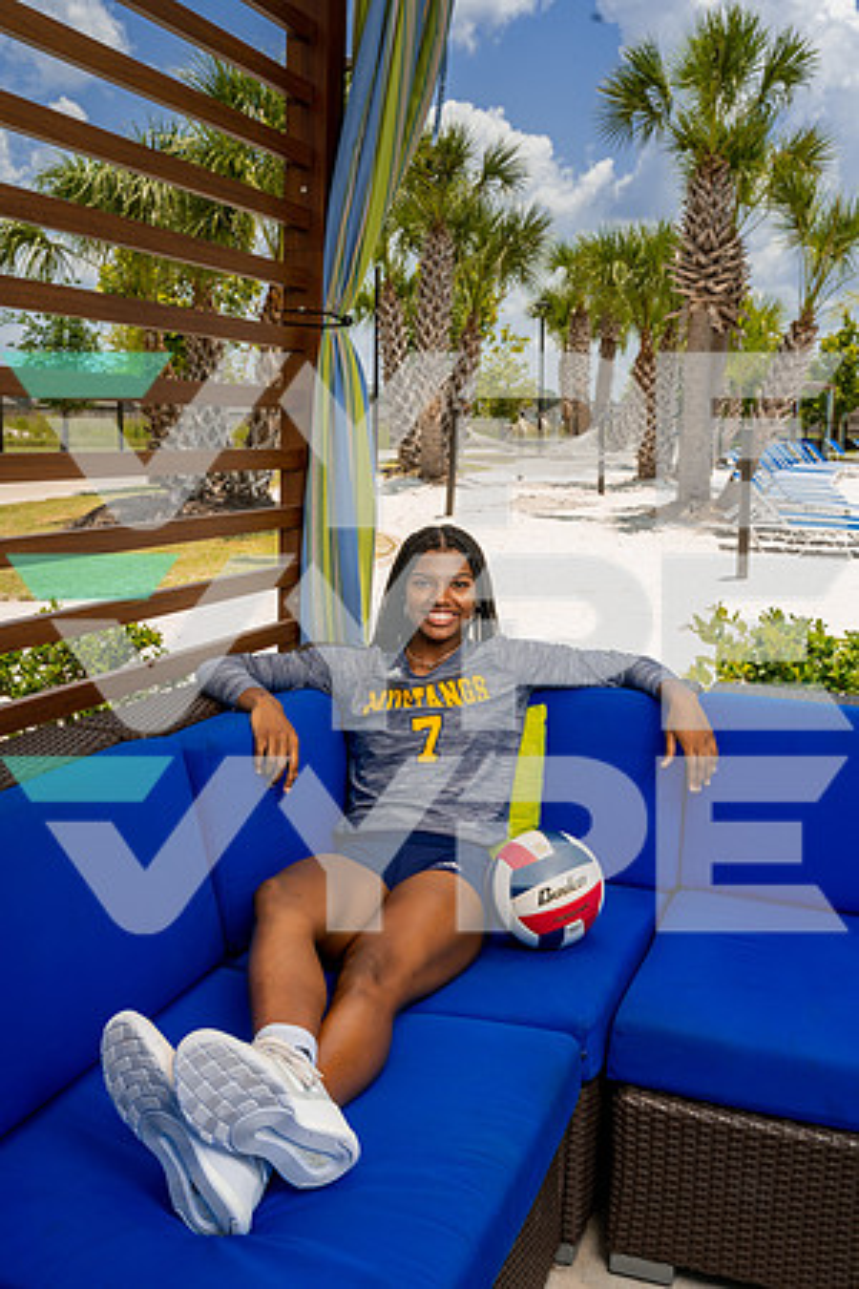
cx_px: 430
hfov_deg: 36.9
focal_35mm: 36
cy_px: 644
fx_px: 1288
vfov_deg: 53.1
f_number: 11
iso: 250
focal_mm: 36
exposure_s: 1/200
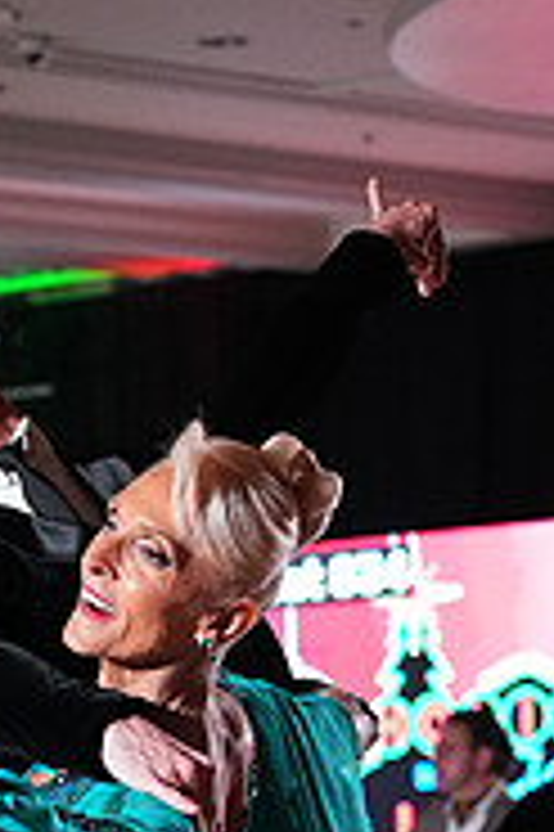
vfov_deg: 8.7
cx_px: -178
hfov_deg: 5.9
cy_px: 1183
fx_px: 5365
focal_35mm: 232
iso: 6400
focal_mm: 74
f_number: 4.5
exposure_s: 1/400
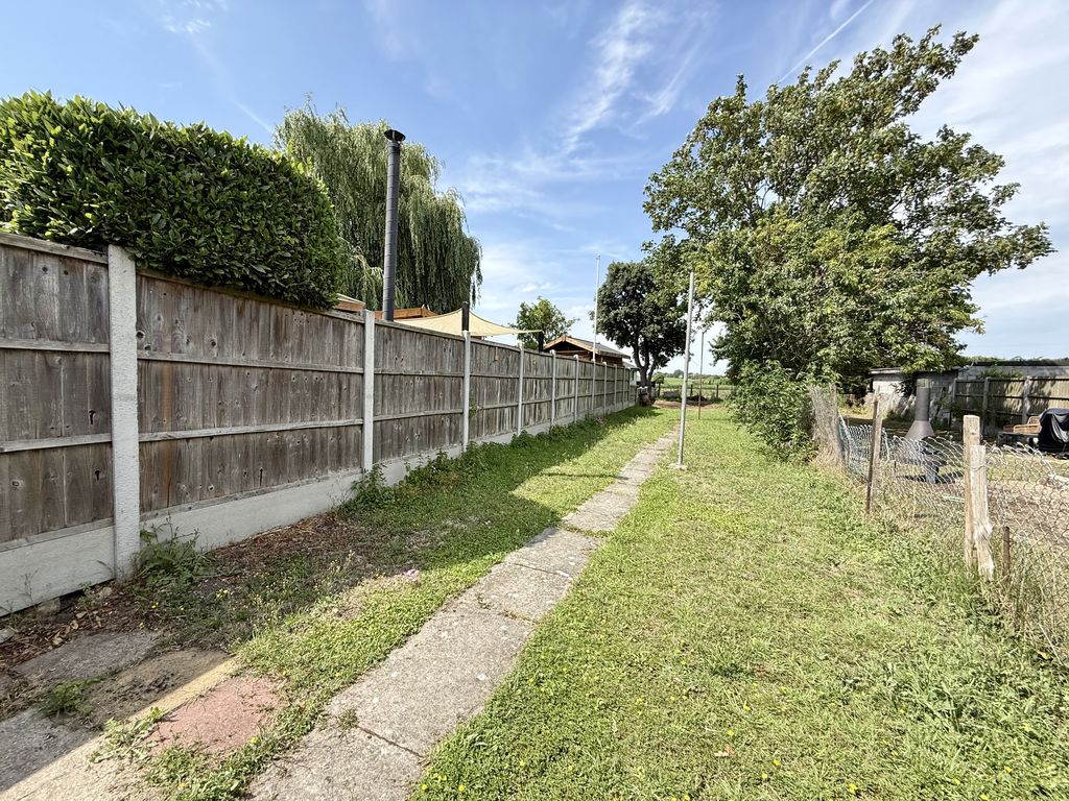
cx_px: 534
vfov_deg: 85.7
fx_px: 432
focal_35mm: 14
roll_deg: -1.5
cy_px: 400
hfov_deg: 102.1
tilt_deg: -3.0
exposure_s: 1/1017
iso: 50
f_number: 2.2
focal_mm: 2.22
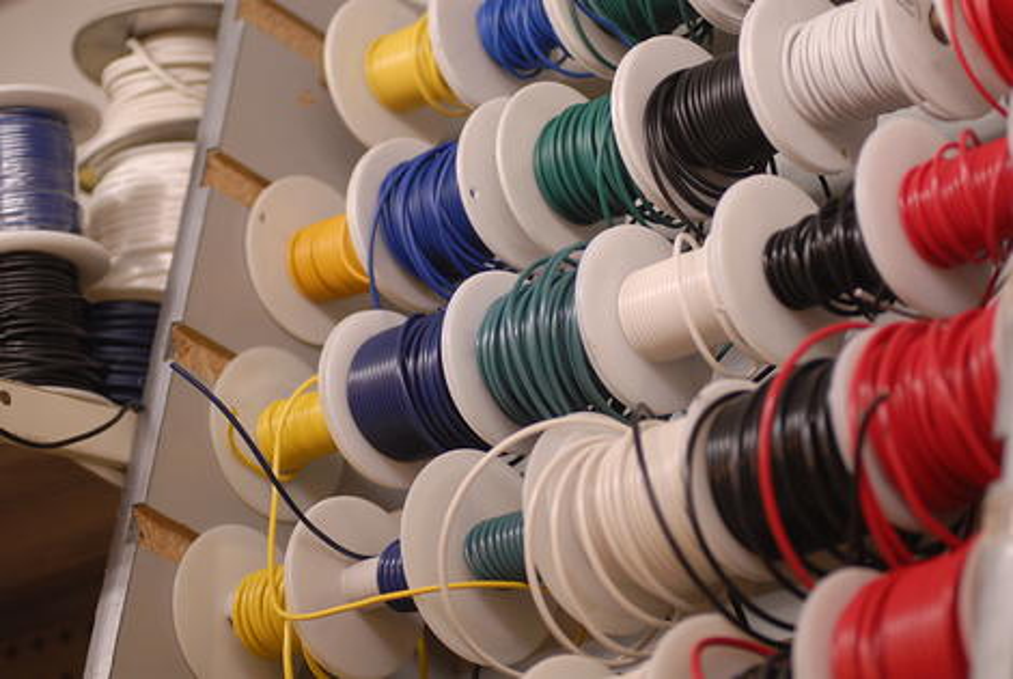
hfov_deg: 17.0
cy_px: 340
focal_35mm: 120
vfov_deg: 11.5
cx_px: 506
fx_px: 3382
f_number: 2.8
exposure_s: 1/40
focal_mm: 80
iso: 200
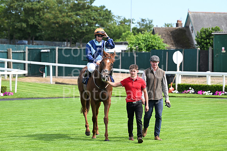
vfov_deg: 8.6
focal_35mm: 160
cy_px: 76
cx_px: 114
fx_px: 1009
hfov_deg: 12.8
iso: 400
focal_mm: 160
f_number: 5.6
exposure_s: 1/1000
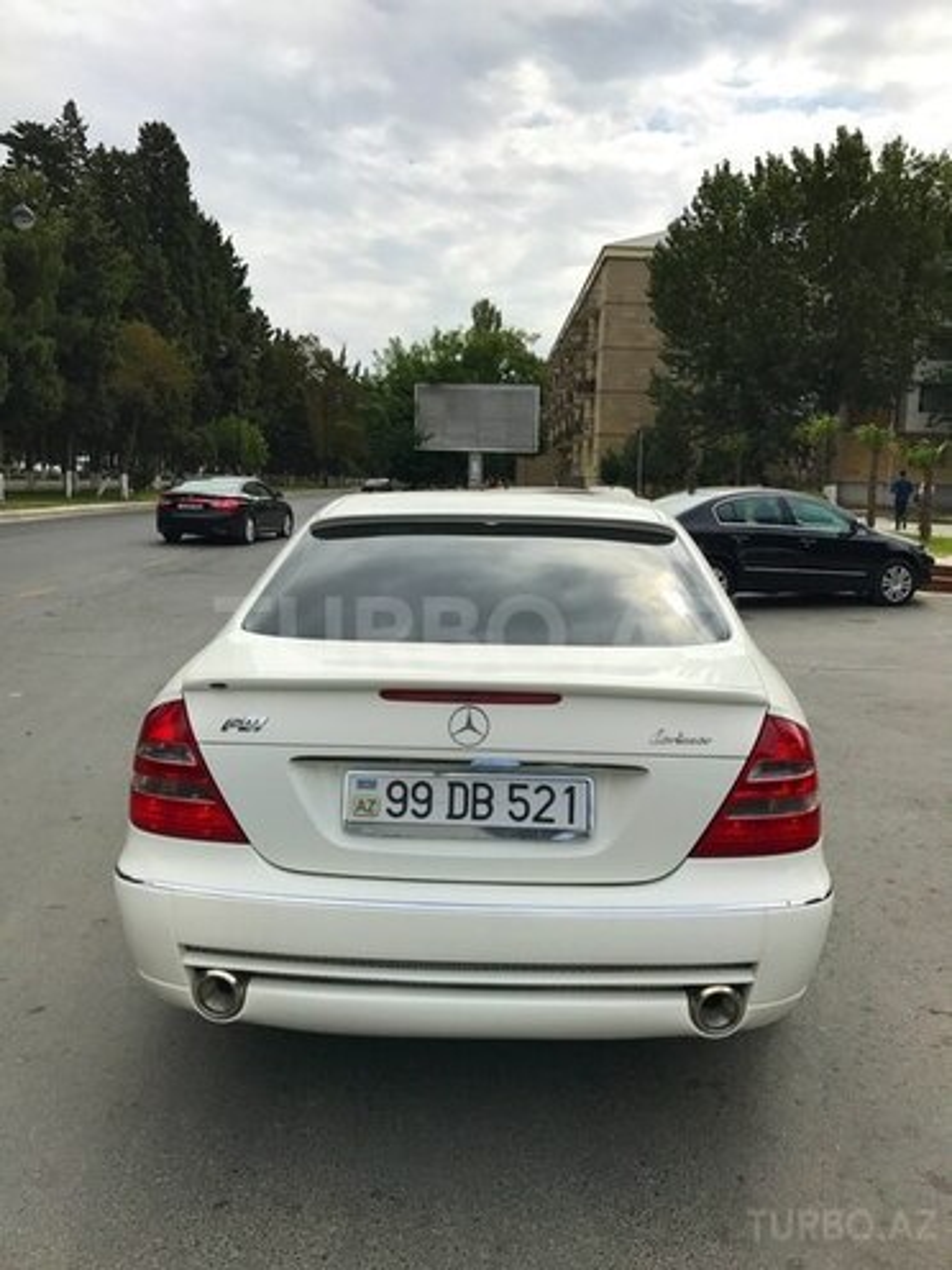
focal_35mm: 28
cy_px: 635
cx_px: 476
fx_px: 1027
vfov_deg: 63.4
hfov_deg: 49.7
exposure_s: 1/4000
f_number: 1.8
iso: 20
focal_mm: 3.99
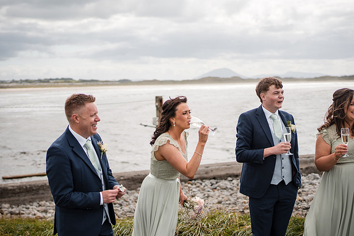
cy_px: 118
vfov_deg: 26.0
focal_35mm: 52
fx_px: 511
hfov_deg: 38.2
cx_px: 177
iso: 100
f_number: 1.8
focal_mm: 35
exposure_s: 1/6400
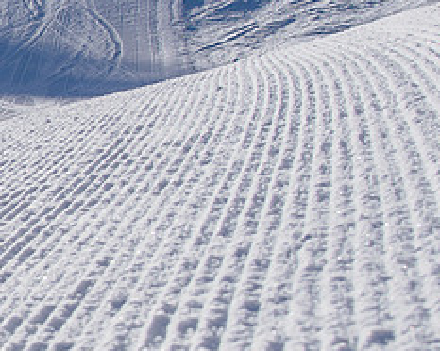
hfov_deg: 13.1
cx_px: -282
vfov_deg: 11.3
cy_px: 193
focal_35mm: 136
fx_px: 1770
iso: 160
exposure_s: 1/1000
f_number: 8
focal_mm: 28
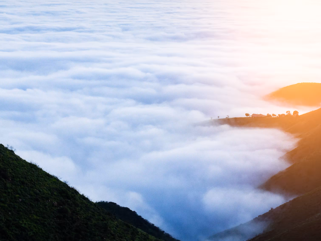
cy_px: 43
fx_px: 1085
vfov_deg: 12.6
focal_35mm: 117
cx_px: 170
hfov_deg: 16.8
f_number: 4
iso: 640
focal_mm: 50
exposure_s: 1/60
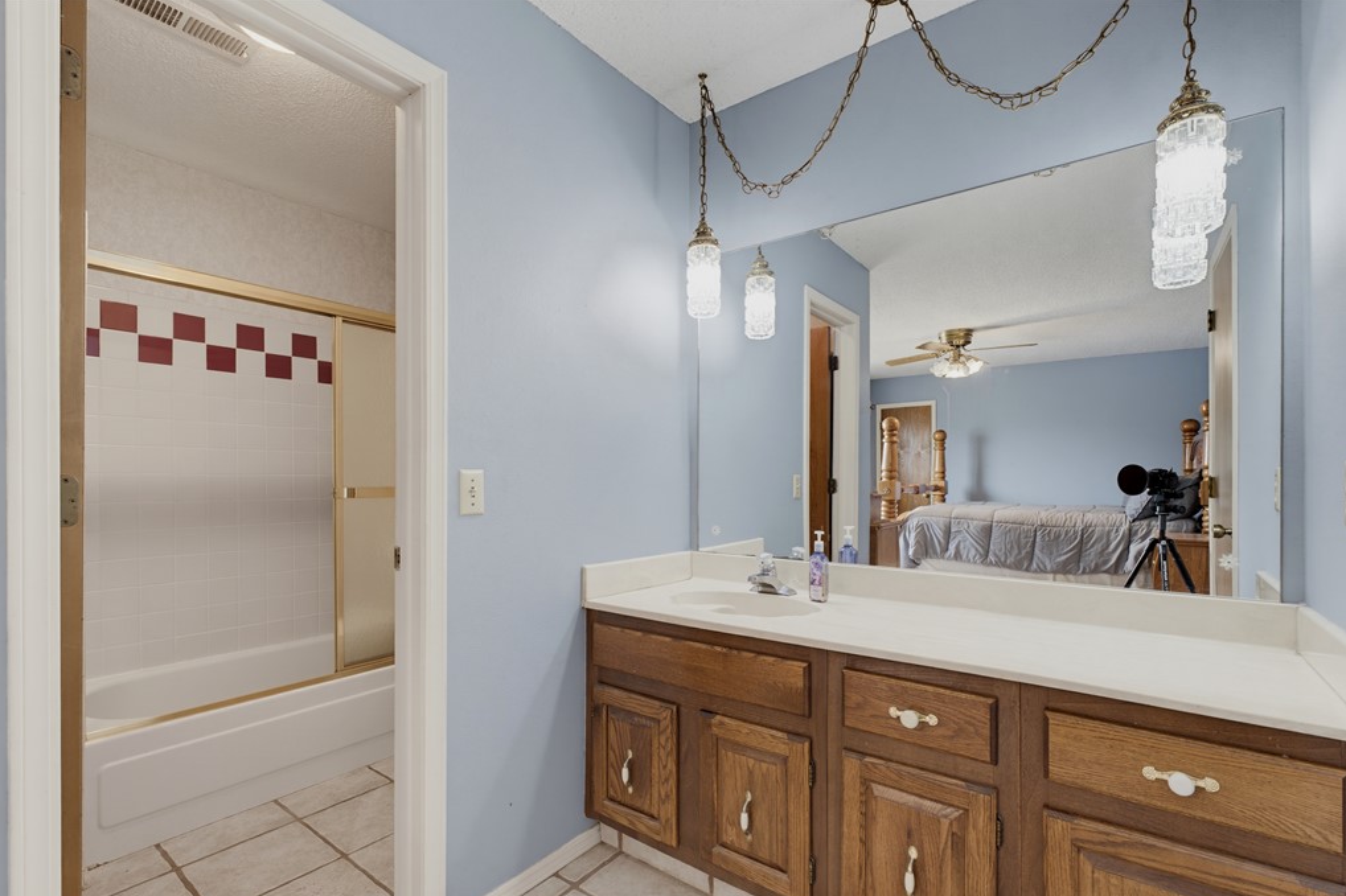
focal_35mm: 16
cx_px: 660
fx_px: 614
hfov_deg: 95.2
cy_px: 475
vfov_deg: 72.2
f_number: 9
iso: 100
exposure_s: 4
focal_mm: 15.4
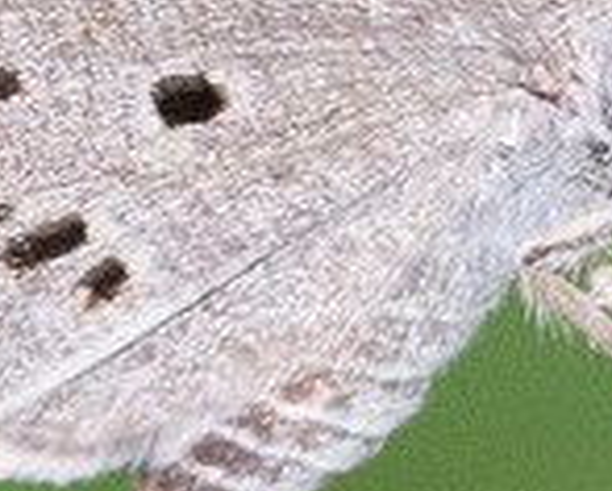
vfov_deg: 0.5
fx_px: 59362
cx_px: 444
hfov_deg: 0.6
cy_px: 411
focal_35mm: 3273
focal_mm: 150
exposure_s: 1/250
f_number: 5
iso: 800
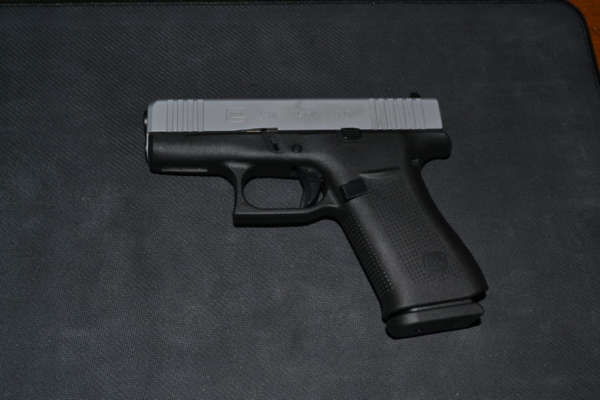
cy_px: 200
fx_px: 650
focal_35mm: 39
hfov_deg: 49.5
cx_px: 300
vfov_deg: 34.2
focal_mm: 26
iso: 100
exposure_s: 1/60
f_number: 10
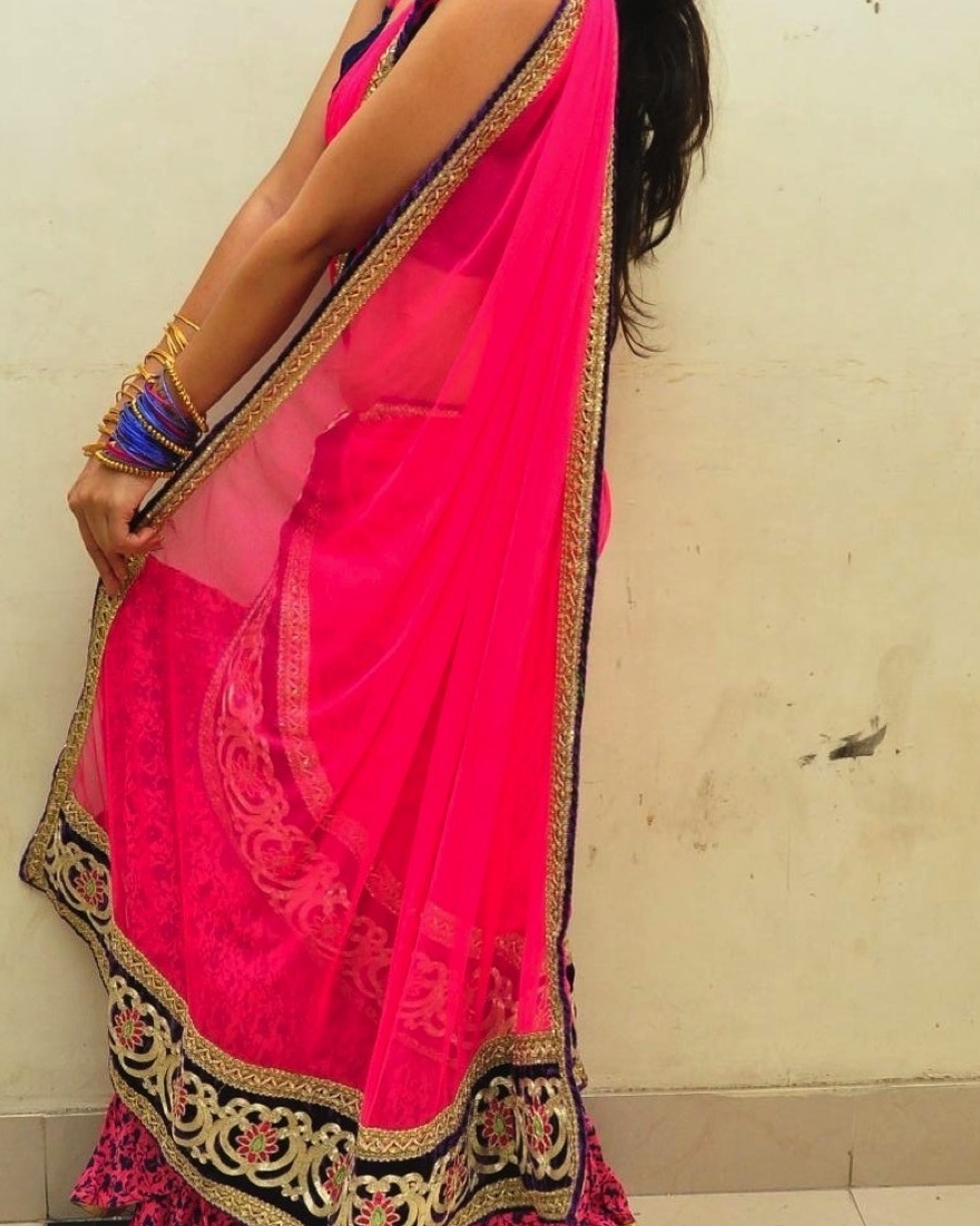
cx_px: 559
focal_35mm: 60
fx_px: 2177
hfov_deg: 25.4
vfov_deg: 31.4
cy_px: 559
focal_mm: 26
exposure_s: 1/125
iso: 1600
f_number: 7.1
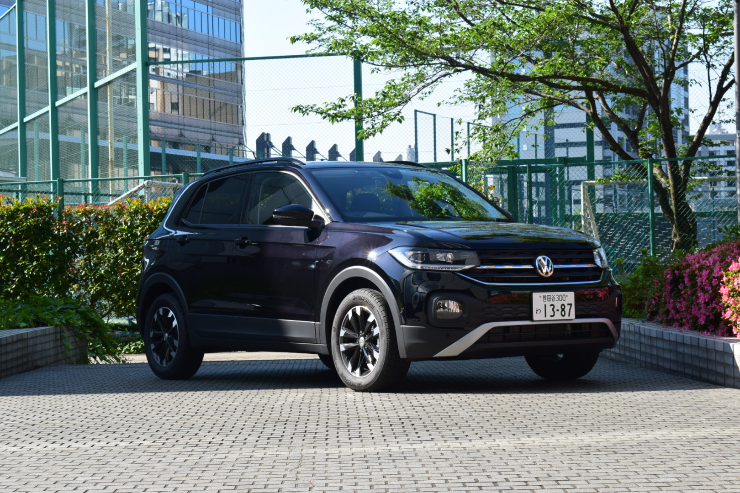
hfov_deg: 24.6
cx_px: 370
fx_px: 1696
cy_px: 246
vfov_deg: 16.6
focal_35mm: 82
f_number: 10
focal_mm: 55
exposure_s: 1/250
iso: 400
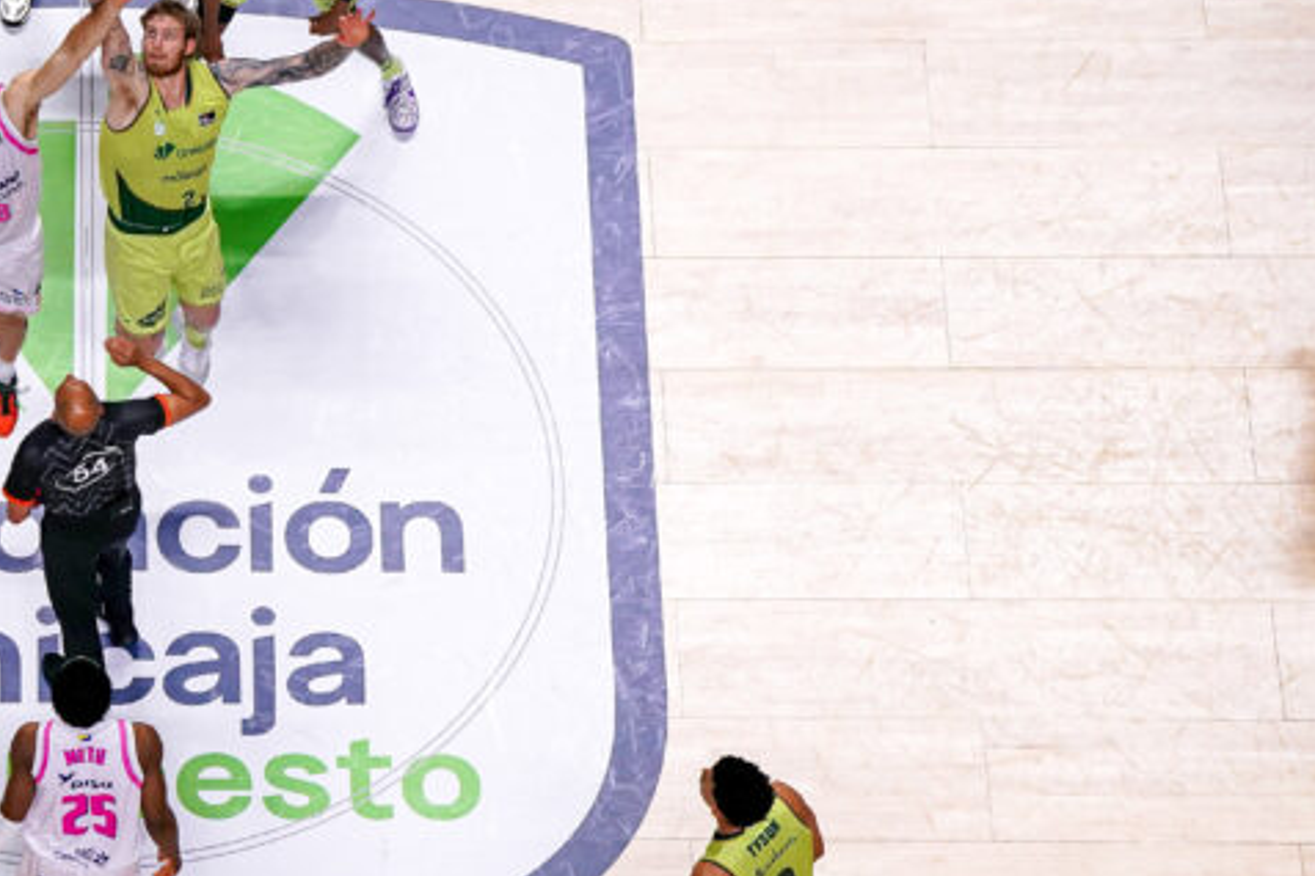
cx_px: 44
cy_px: 348
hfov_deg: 8.8
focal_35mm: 232
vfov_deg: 5.9
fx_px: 8474
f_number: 2.8
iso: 2000
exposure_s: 1/2500
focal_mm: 108
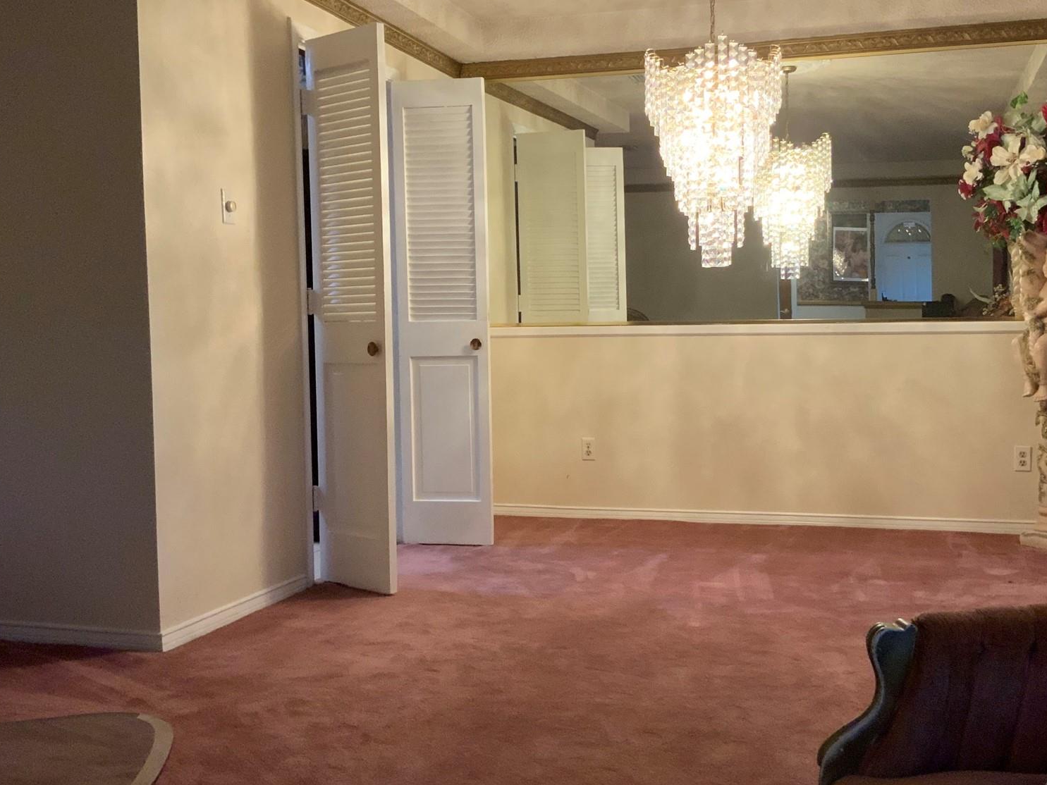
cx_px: 599
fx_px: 1210
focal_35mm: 40
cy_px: 383
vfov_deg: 36.0
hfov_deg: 46.7
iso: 250
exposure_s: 1/60
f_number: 1.8
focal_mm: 3
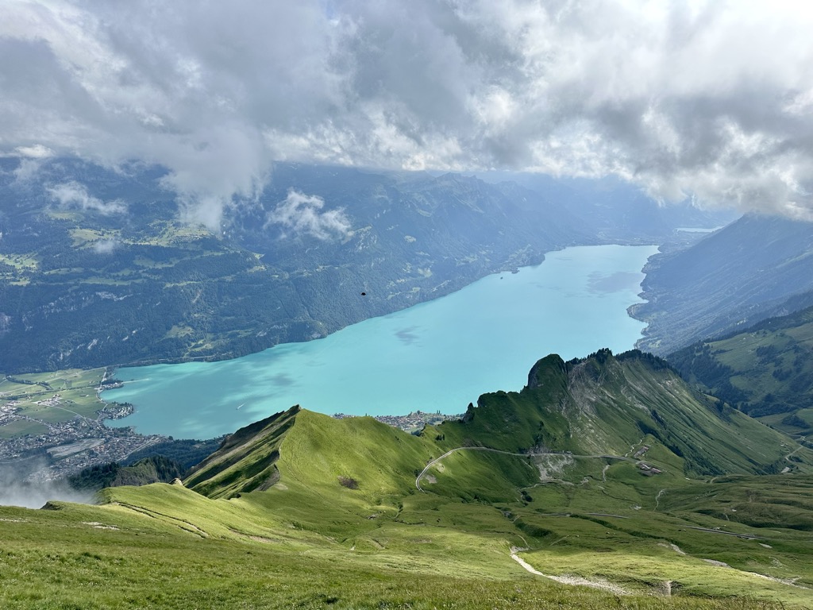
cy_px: 305
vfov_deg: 56.8
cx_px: 406
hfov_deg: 71.6
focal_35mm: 24
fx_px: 564
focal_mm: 6.86
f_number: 1.78
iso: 80
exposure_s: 1/6211
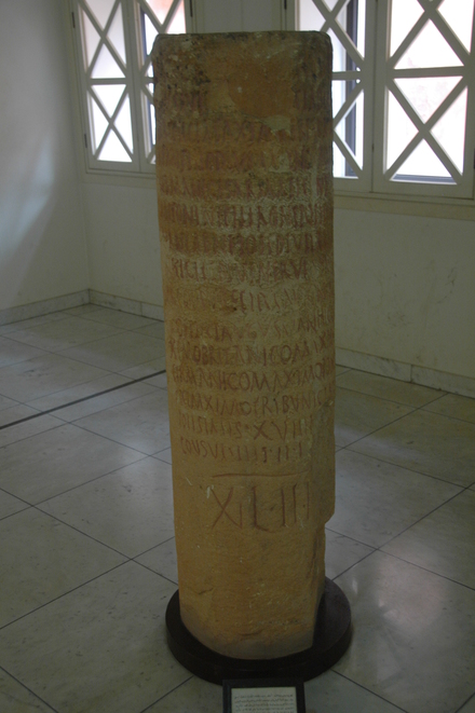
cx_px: 238
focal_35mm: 44
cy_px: 356
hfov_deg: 30.8
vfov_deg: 45.0
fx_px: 862
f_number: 4.2
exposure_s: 1/13
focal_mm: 29
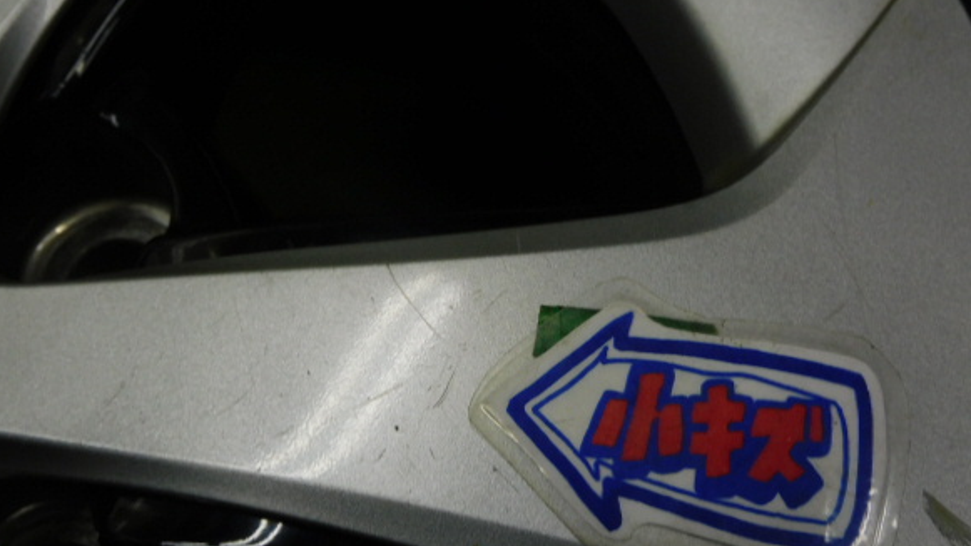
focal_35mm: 42
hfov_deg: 48.4
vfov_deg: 28.2
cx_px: 490
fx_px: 1082
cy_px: 352
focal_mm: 6.3
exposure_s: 1/50
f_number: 3.8
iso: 125
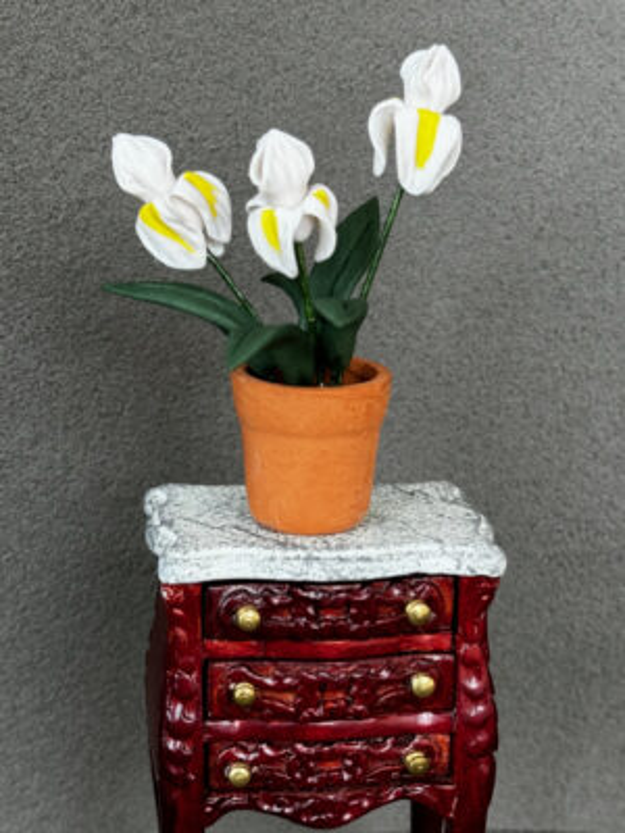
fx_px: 1156
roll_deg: -3.3
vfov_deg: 39.7
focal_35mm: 48
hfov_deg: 30.3
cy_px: 416
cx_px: 312
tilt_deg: -17.4
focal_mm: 6.76
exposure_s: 1/128
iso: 50
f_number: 1.78
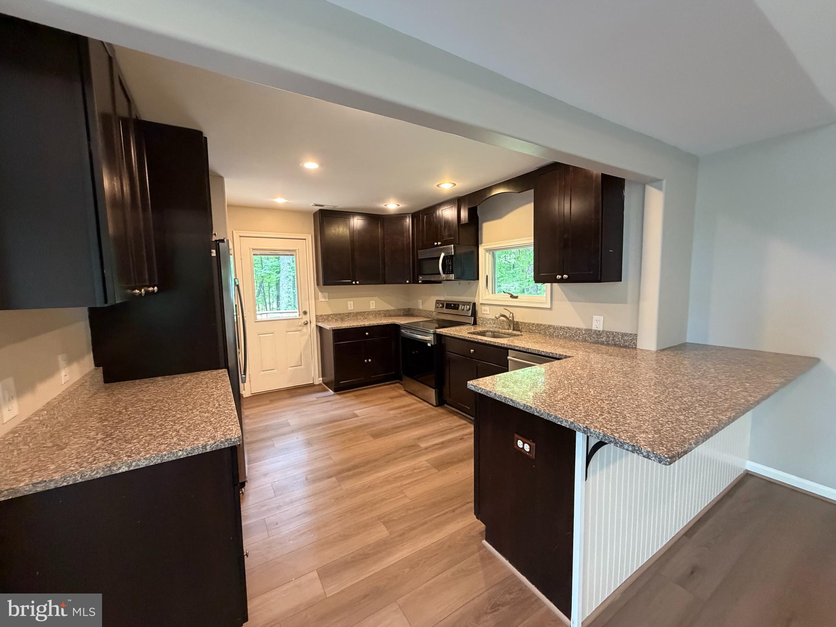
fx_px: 338
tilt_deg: -5.0
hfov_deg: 102.1
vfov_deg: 85.7
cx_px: 418
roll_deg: +2.0
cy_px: 314
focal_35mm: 14
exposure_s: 1/60
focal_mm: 2.22
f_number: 2.2
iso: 640
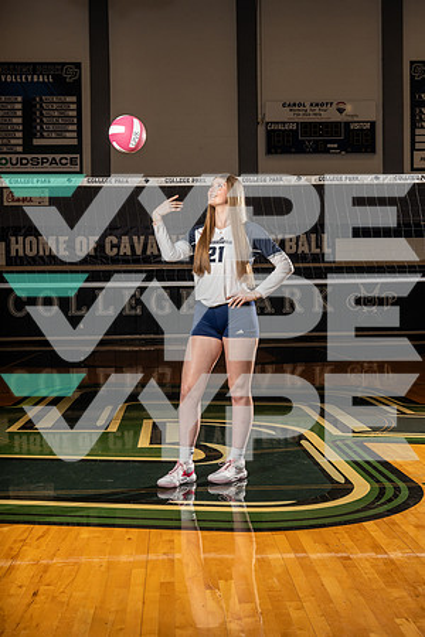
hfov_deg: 27.0
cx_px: 212
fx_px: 885
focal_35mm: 50
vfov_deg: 39.6
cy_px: 318
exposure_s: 1/250
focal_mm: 50
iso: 640
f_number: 11
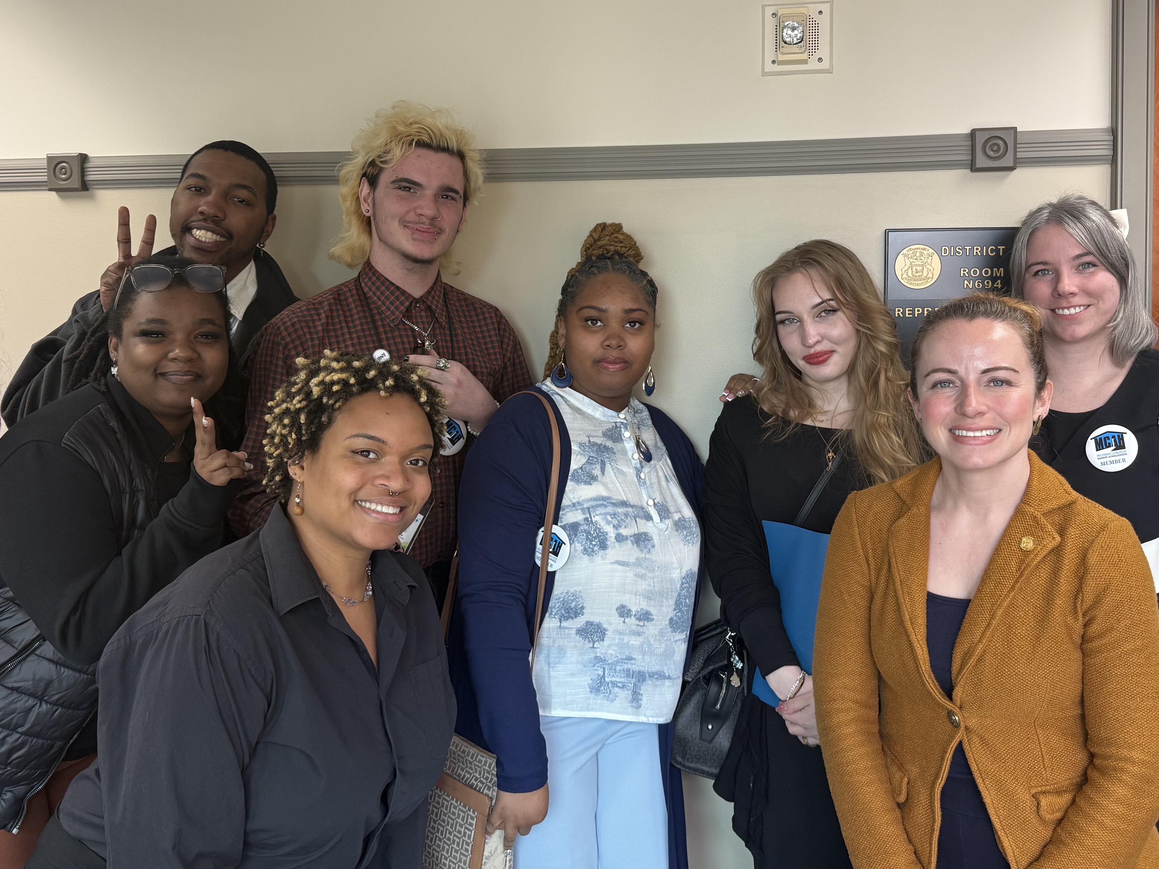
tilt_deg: -2.0
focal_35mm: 34
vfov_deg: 41.5
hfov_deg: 53.9
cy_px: 331
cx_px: 618
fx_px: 1138
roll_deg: +0.4
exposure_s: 1/120
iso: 125
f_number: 1.78
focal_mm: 6.76
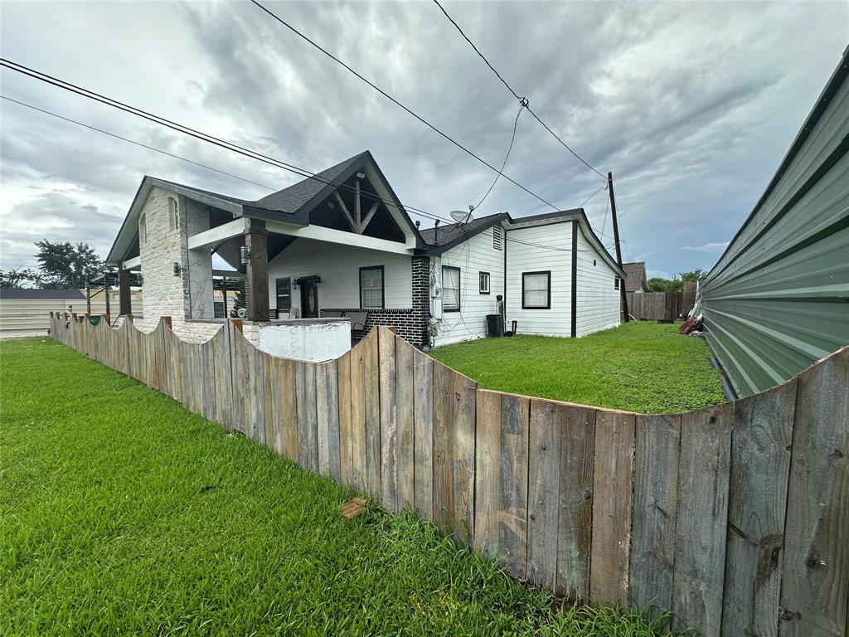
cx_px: 424
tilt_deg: -0.8
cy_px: 318
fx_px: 343
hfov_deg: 102.1
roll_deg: +1.2
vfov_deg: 85.7
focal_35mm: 14
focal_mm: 2.22
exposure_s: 1/1072
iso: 50
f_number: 2.2
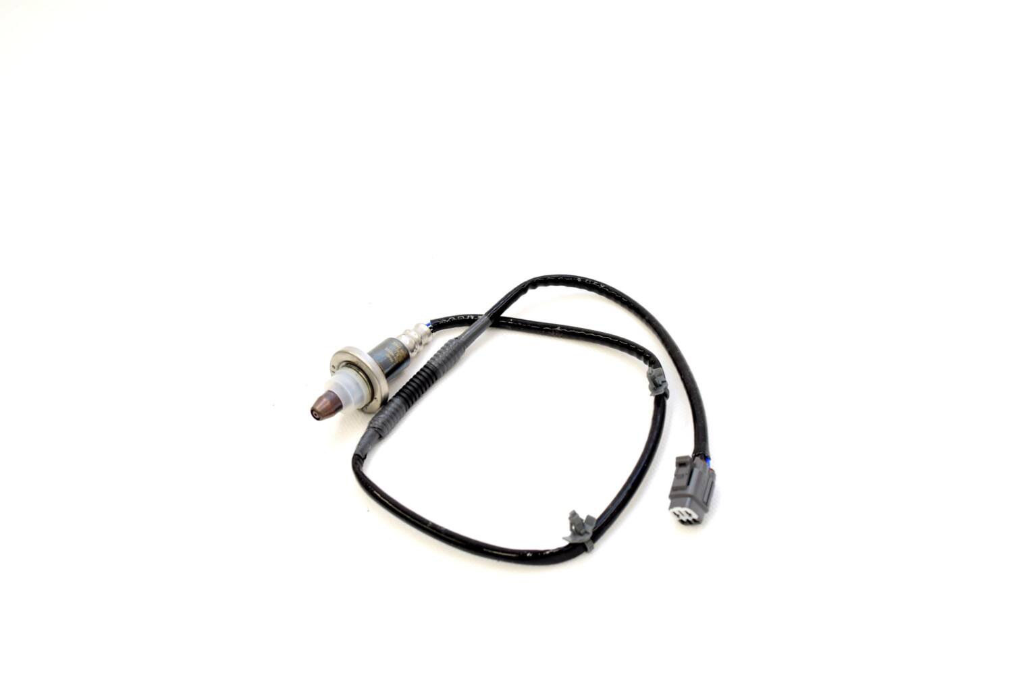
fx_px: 1011
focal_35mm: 36
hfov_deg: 53.1
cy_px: 338
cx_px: 505
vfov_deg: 36.9
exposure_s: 1/160
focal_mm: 24
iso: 400
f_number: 6.3
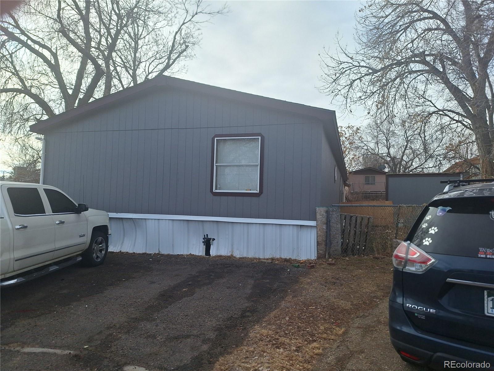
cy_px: 186
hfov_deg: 73.9
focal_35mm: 23
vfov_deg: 58.9
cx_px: 247
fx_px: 328
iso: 40
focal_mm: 5.54
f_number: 1.8
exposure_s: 1/2410
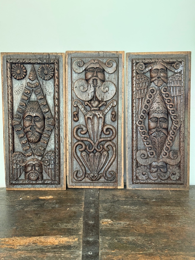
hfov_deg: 30.3
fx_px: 361
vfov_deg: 39.7
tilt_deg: -13.4
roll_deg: -1.0
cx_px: 98
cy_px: 130
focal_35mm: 48
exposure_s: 1/40
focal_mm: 6.76
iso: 250
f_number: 1.78
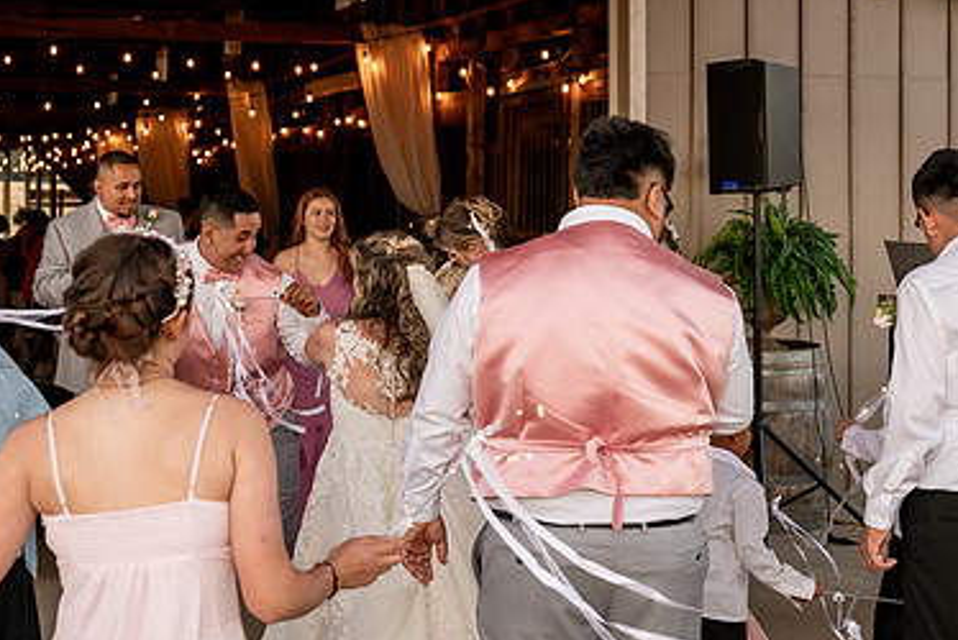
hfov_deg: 32.1
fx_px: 1651
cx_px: 328
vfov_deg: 21.8
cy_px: 198
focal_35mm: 62
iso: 1600
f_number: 4
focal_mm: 40
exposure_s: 1/400
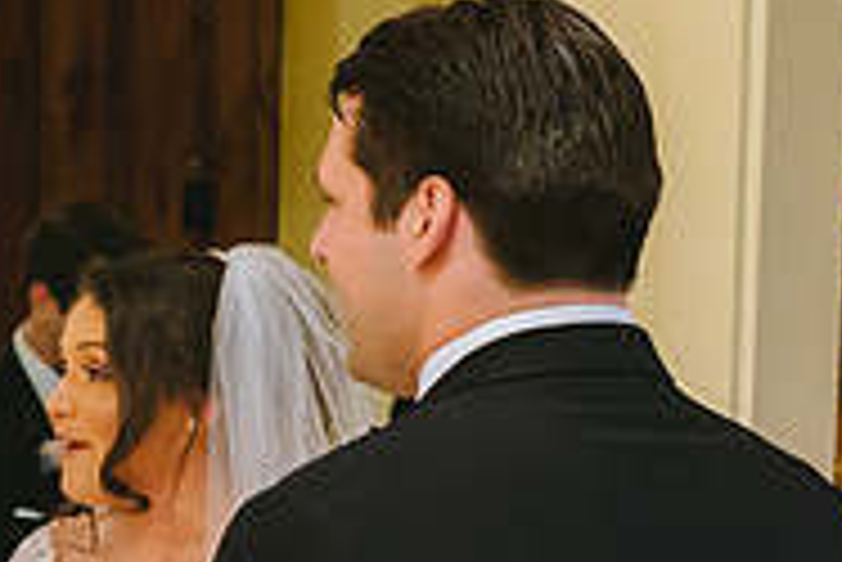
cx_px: -242
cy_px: 533
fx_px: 2692
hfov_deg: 16.8
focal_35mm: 115
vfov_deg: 11.8
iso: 1000
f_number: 2.8
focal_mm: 35
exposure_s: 1/160
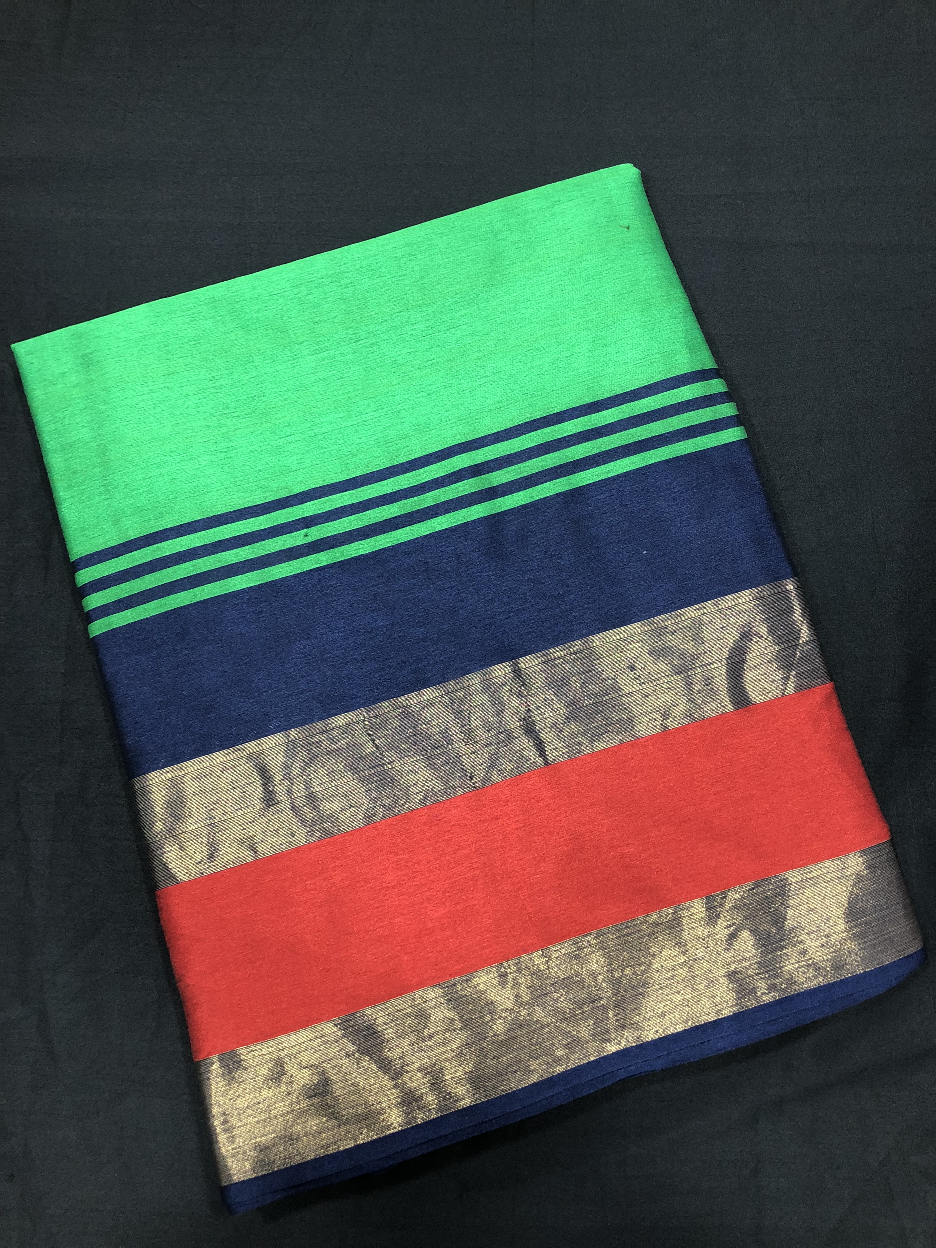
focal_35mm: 28
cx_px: 468
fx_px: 1009
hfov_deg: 49.7
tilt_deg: -81.4
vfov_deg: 63.4
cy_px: 624
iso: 64
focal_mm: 4
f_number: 1.8
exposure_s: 1/17
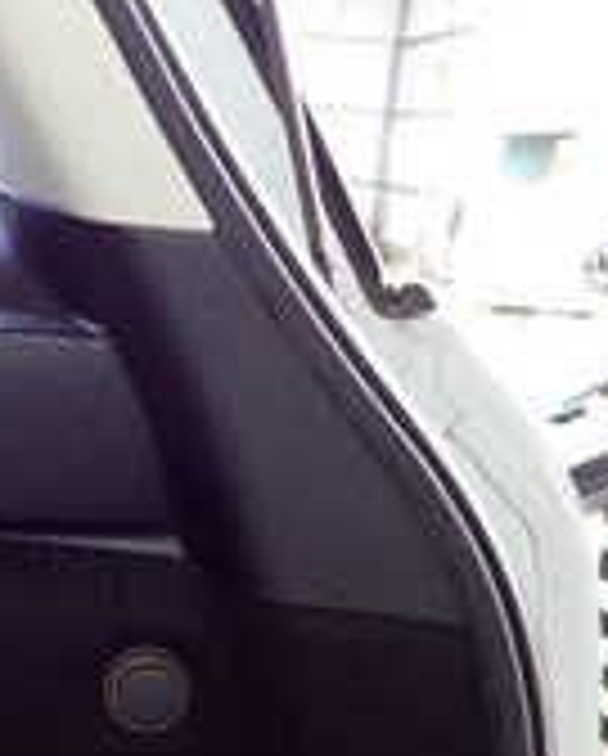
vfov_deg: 21.9
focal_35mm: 87
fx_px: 1952
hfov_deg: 16.6
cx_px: -212
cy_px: 396
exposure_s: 1/80
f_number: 2
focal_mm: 4.5
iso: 200
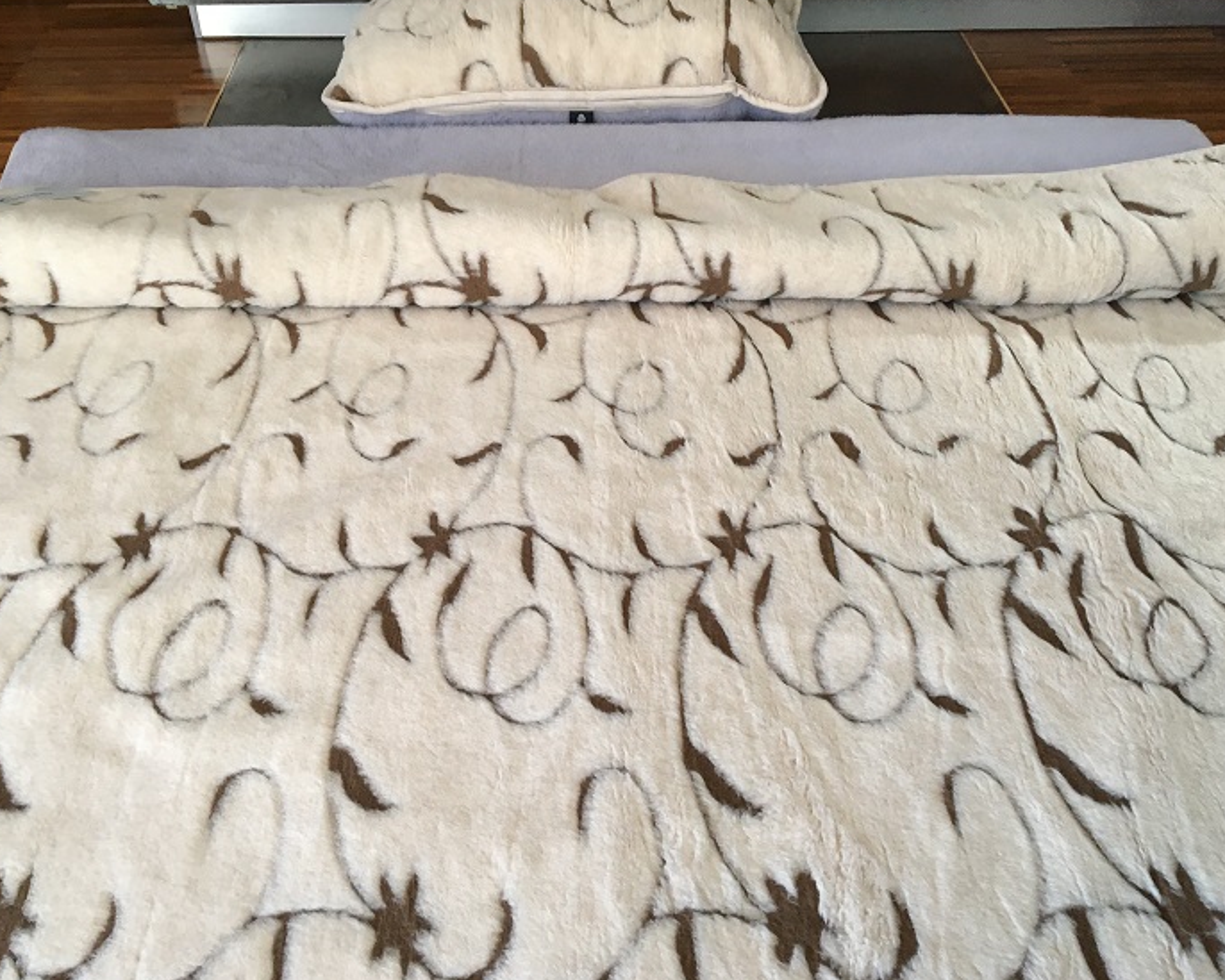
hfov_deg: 54.2
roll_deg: +0.4
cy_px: 484
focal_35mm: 33
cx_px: 573
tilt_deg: -43.7
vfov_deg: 44.6
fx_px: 1197
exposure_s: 1/33
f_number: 2.2
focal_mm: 4.15
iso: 50
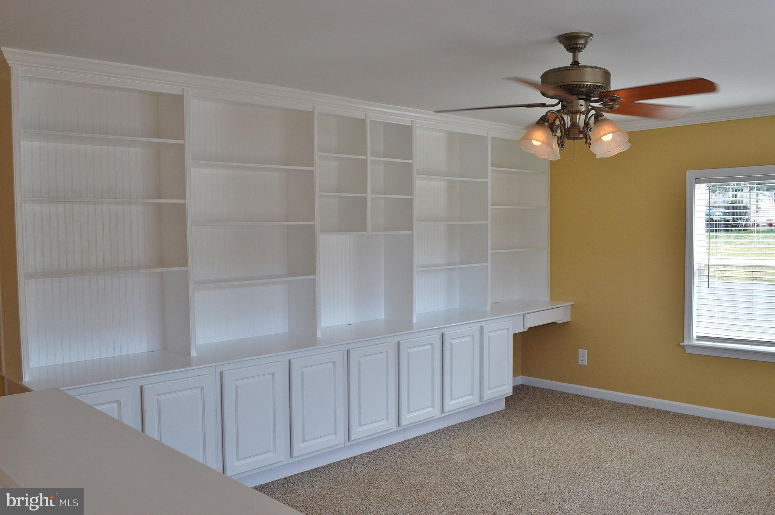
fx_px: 645
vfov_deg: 43.5
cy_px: 258
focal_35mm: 30
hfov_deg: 62.0
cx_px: 388
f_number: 8
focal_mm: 20
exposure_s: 1/125
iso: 250
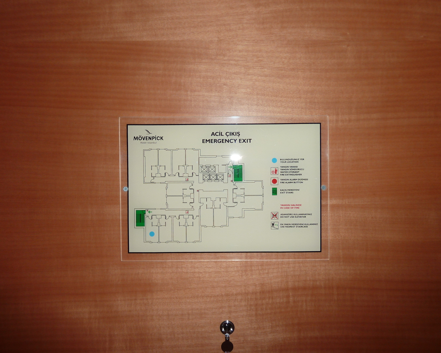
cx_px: 217
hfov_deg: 64.1
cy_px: 175
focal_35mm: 27
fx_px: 352
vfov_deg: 53.2
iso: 100
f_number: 3.3
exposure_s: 1/30
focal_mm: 4.1
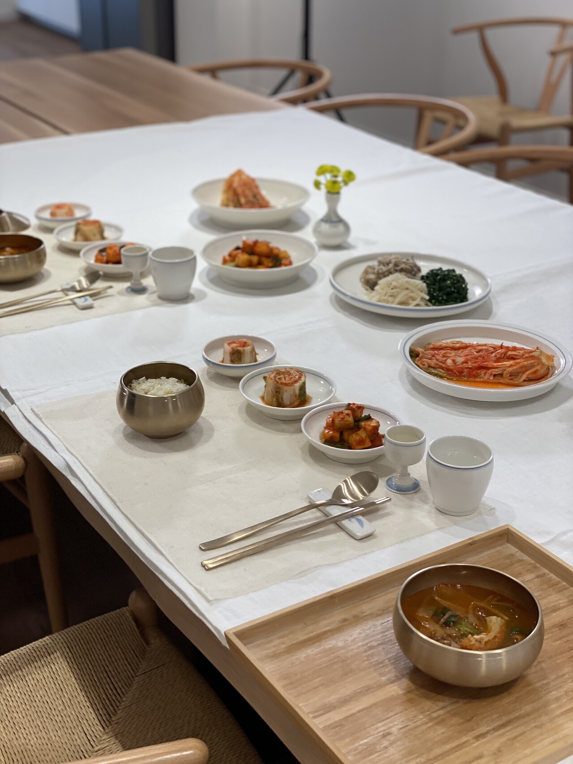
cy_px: 382
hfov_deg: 28.0
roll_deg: +0.3
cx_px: 286
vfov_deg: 36.8
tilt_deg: -25.4
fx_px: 1148
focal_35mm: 52
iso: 40
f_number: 2
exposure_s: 1/100
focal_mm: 6
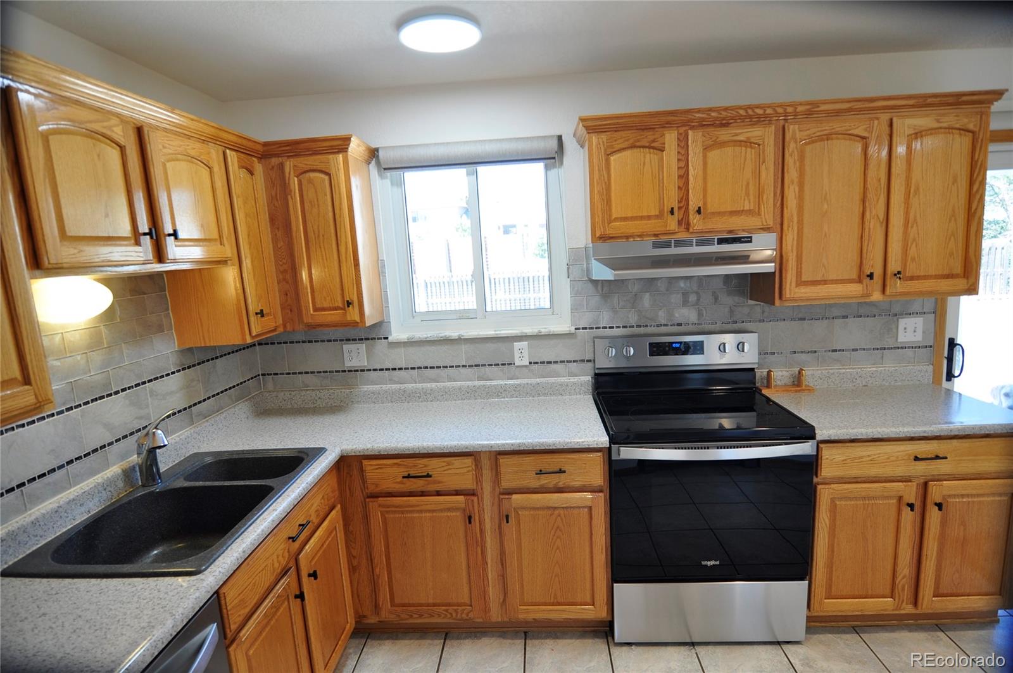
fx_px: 506
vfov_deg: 67.2
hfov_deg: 90.1
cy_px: 336
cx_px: 506
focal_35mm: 18
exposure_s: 1/30
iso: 220
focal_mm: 12
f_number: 4
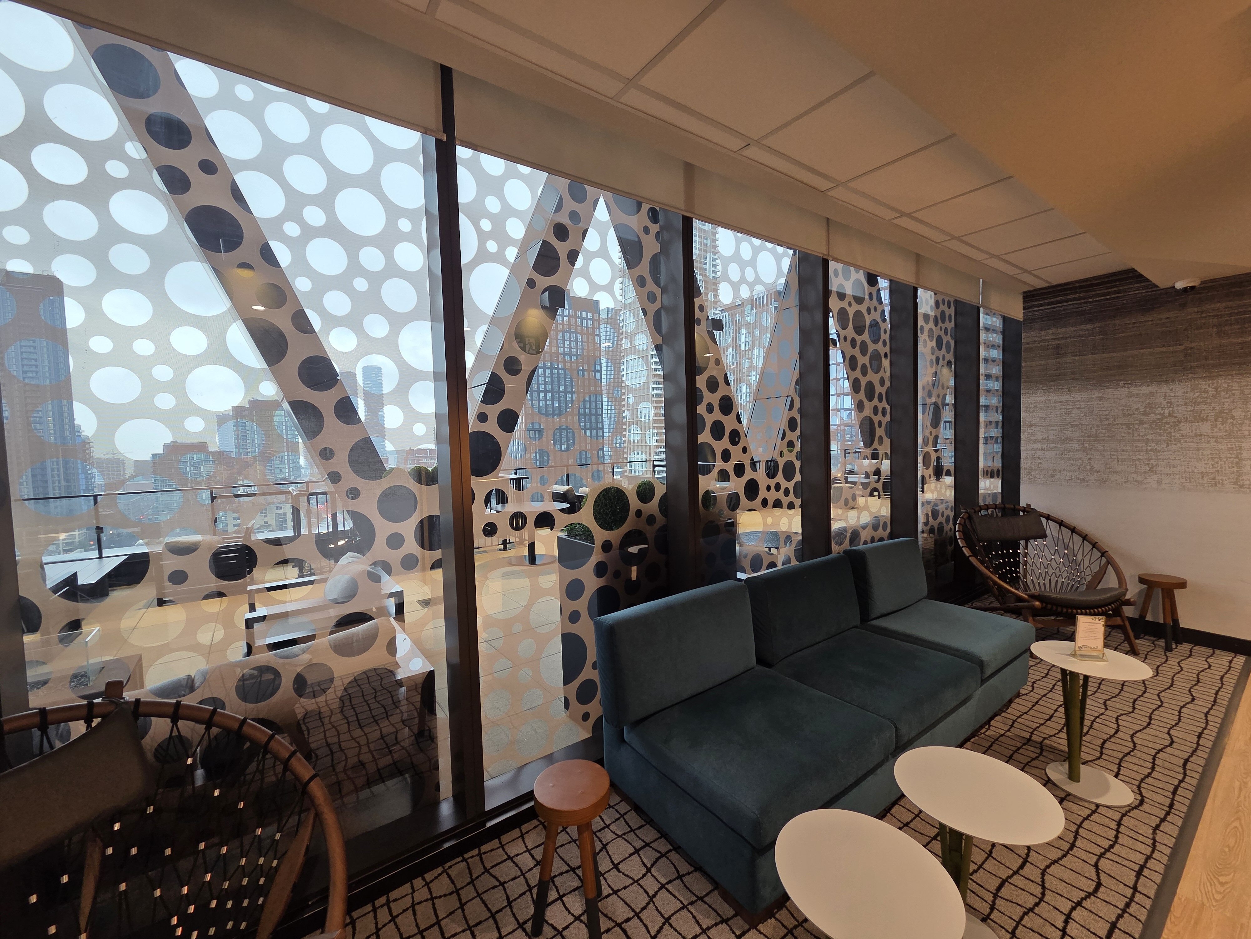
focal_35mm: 13
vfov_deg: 89.9
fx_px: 470
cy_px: 470
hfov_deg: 106.2
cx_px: 626
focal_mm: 2.2
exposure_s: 1/60
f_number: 2.2
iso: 160
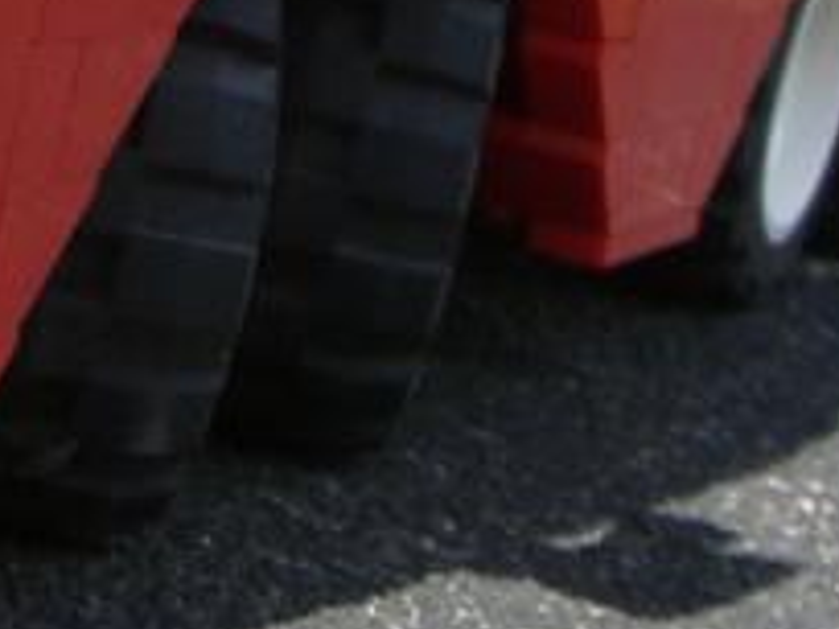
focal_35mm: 191
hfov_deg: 10.3
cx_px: -21
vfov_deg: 7.5
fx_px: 4629
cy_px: -621
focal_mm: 6.2
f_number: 4.3
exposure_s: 1/320
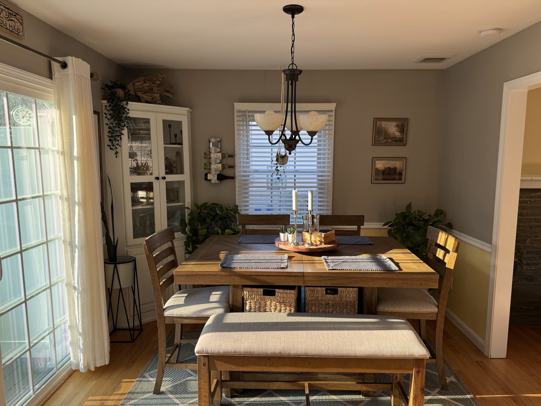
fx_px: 391
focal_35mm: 25
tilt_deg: -7.9
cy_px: 211
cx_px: 279
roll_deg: -0.1
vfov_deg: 54.9
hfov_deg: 69.4
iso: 100
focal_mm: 6.76
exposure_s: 1/128
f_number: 1.78
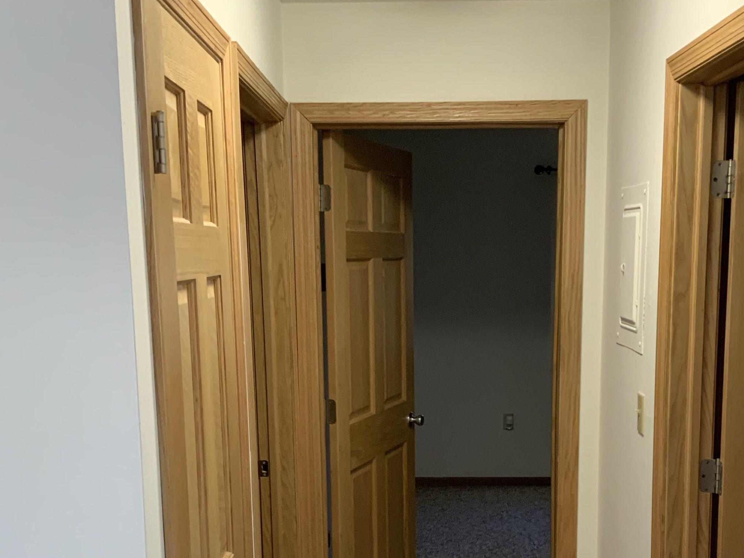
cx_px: 433
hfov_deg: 41.9
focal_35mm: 45
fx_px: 967
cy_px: 405
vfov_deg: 31.7
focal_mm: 3
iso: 100
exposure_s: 1/60
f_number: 1.8
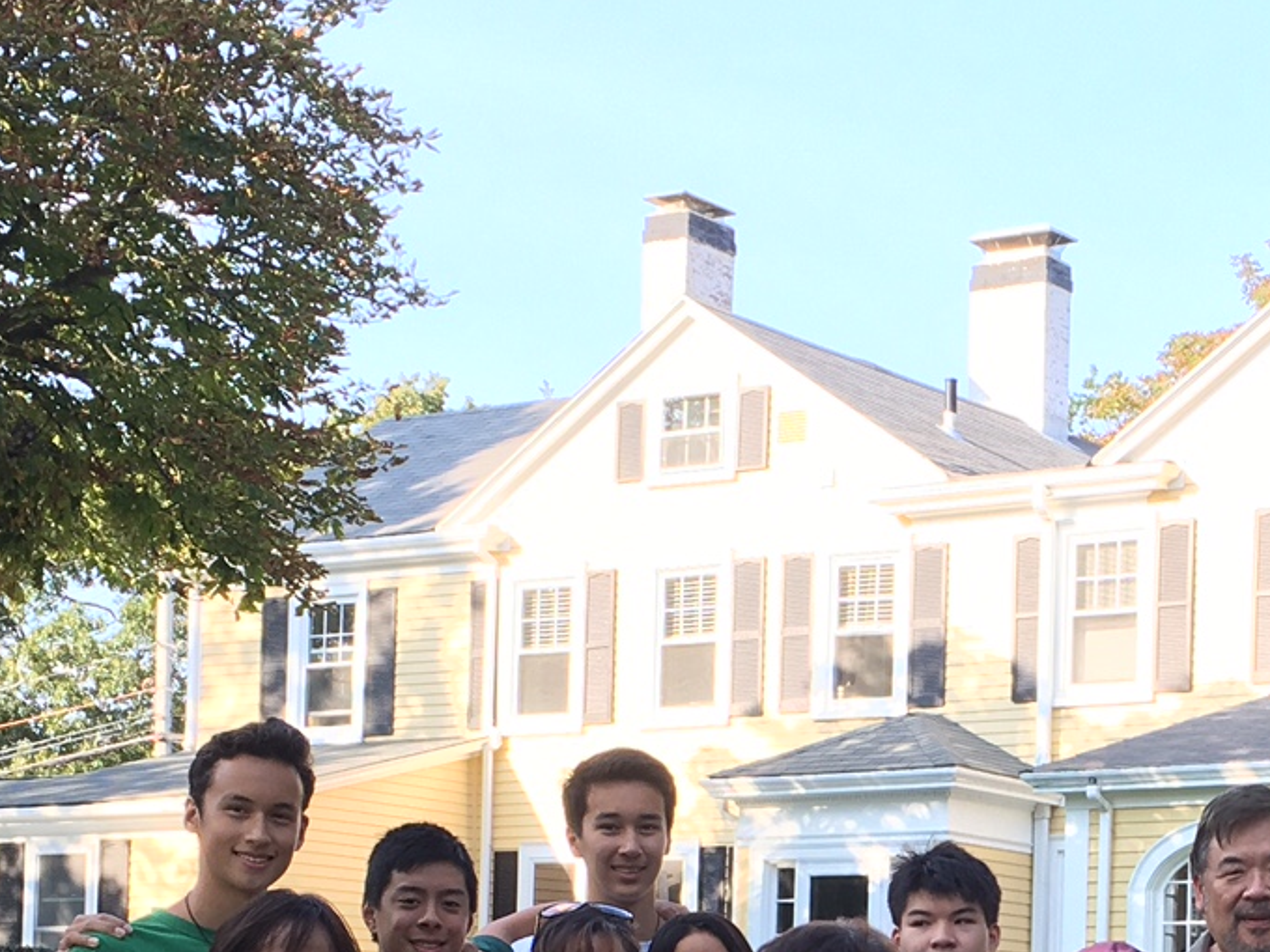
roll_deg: -0.9
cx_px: 1059
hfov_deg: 22.4
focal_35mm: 86
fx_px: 3155
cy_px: 1021
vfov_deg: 16.7
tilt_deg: +1.9
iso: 25
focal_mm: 4.15
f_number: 2.2
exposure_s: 1/150
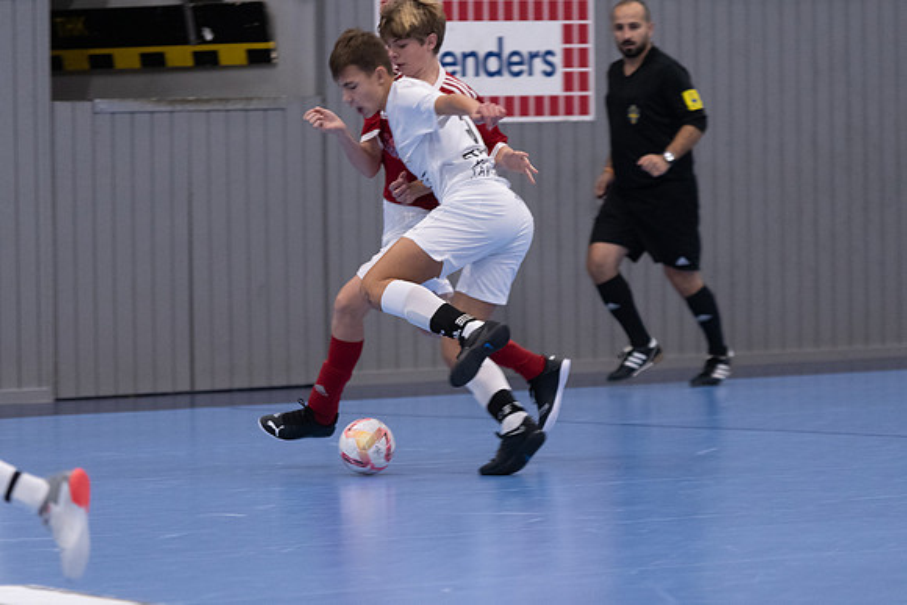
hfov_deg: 8.2
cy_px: 302
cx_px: 454
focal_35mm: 251
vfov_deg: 5.5
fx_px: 6318
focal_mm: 160
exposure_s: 1/400
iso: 1600
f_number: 3.2
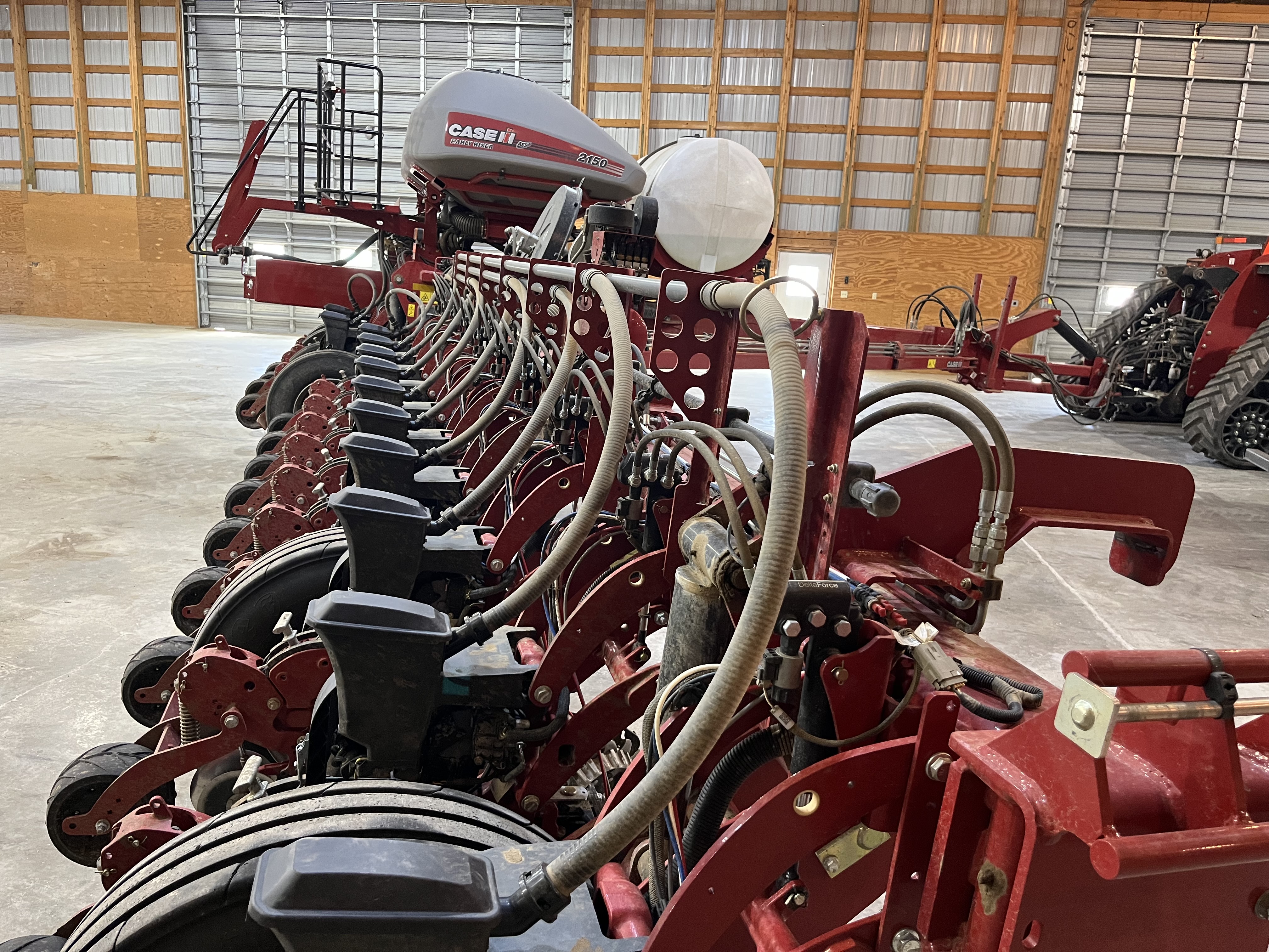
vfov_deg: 53.1
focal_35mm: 26
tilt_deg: -14.4
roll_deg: -2.1
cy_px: 476
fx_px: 953
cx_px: 634
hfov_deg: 67.3
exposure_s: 1/60
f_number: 1.6
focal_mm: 5.1
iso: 320
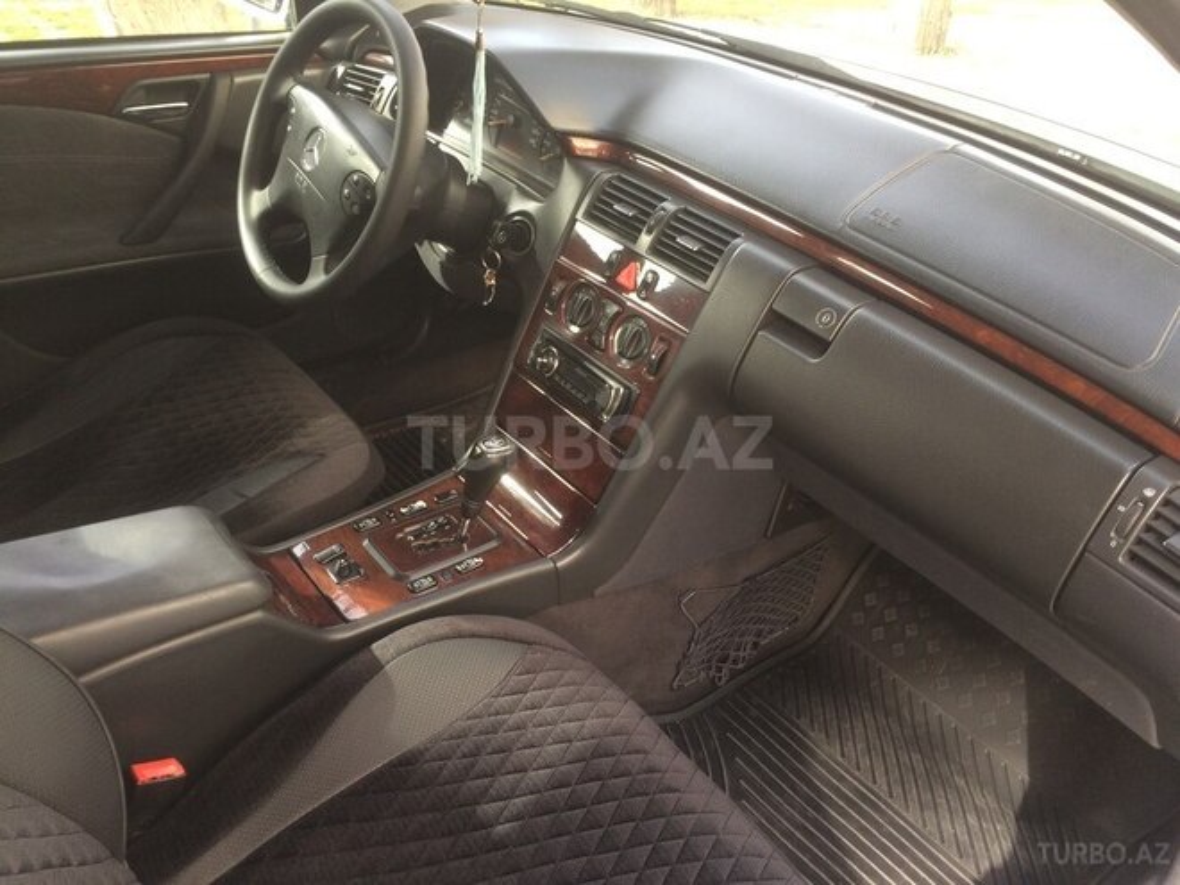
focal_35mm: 29
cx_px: 590
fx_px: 989
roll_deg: -5.5
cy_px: 442
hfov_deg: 61.7
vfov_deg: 48.2
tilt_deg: -34.4
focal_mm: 4.15
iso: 50
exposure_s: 1/50
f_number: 2.2
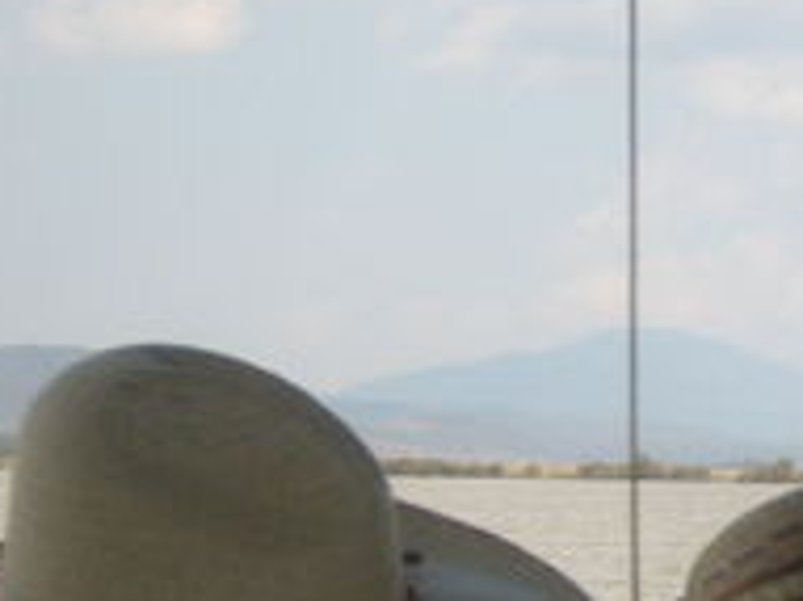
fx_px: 4034
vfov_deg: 8.4
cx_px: 1181
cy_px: 714
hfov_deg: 11.0
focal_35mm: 174
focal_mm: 8.7
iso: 80
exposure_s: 1/180
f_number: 8.4
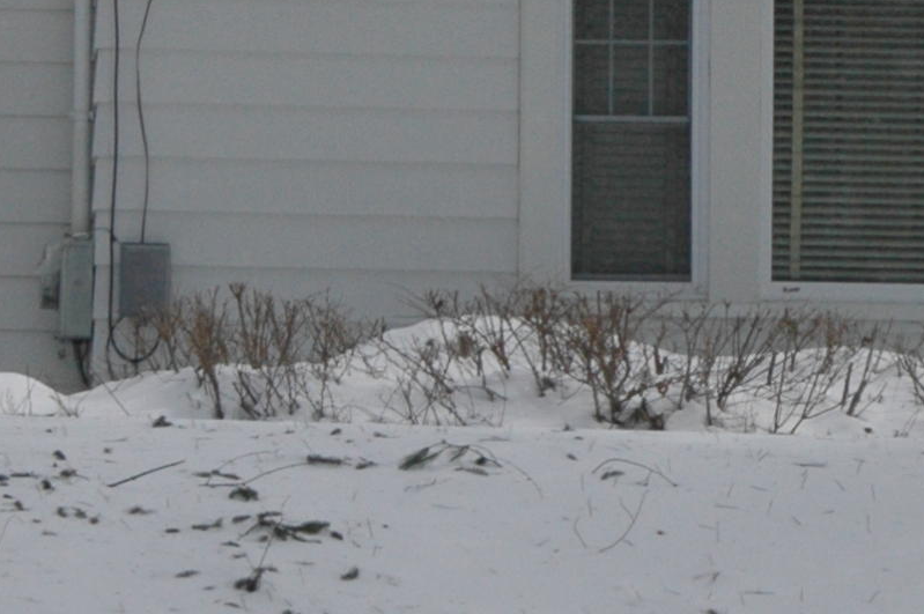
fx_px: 11846
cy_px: 19
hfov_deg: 4.5
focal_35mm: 462
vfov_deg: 3.0
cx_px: 768
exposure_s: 1/500
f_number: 11
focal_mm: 82
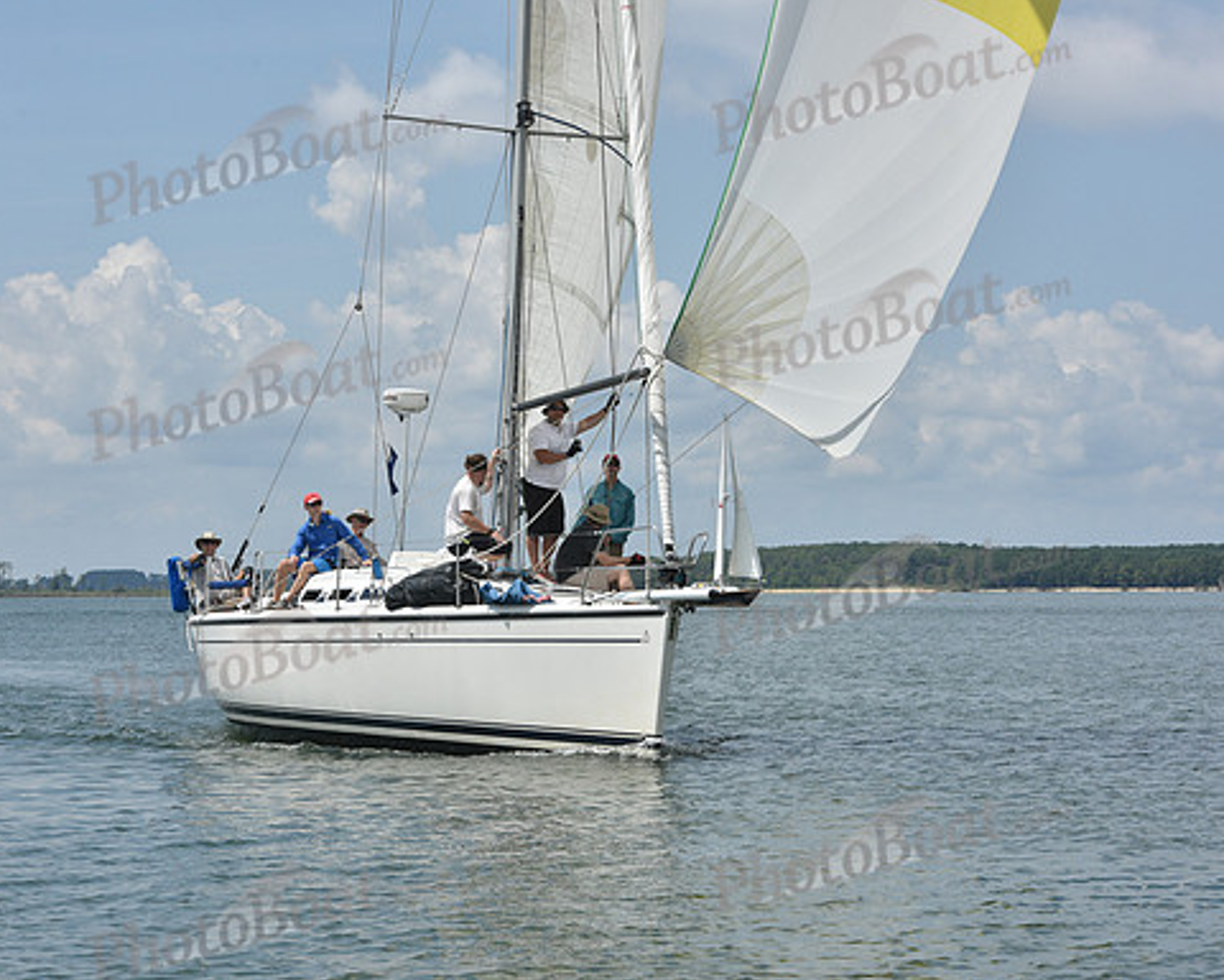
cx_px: 581
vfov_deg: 15.1
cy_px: 491
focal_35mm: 102
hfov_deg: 18.8
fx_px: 3695
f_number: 11
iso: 320
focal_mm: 90
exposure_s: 1/1000
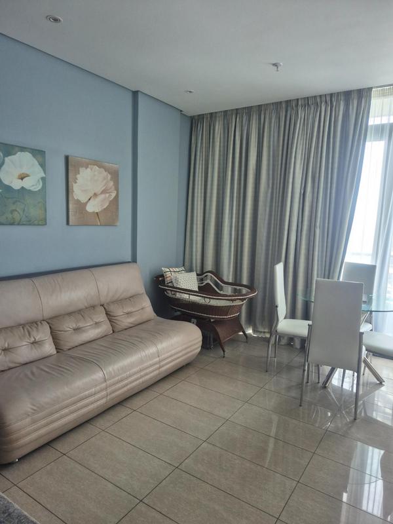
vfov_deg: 73.9
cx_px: 196
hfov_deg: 58.9
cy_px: 262
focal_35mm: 23
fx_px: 348
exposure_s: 1/180
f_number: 1.8
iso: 200
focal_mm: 5.4
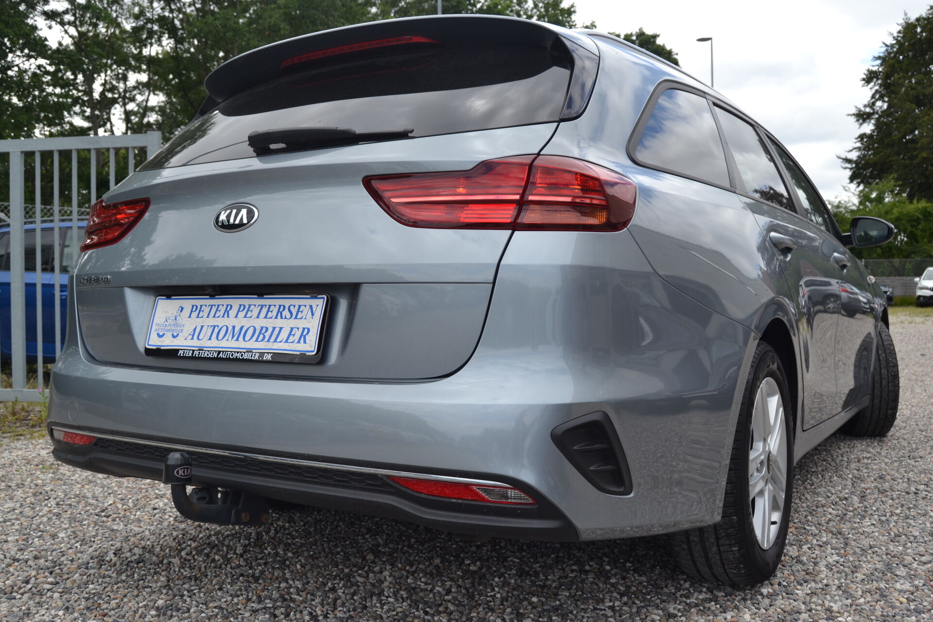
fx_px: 855
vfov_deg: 40.0
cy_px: 311
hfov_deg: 57.2
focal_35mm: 33
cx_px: 466
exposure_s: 1/200
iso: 100
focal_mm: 22
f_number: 7.1
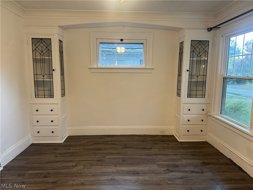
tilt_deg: -7.9
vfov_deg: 56.8
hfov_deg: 71.6
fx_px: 175
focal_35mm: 24
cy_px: 95
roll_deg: +0.3
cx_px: 126
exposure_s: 1/60
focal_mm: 6.76
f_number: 1.78
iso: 200
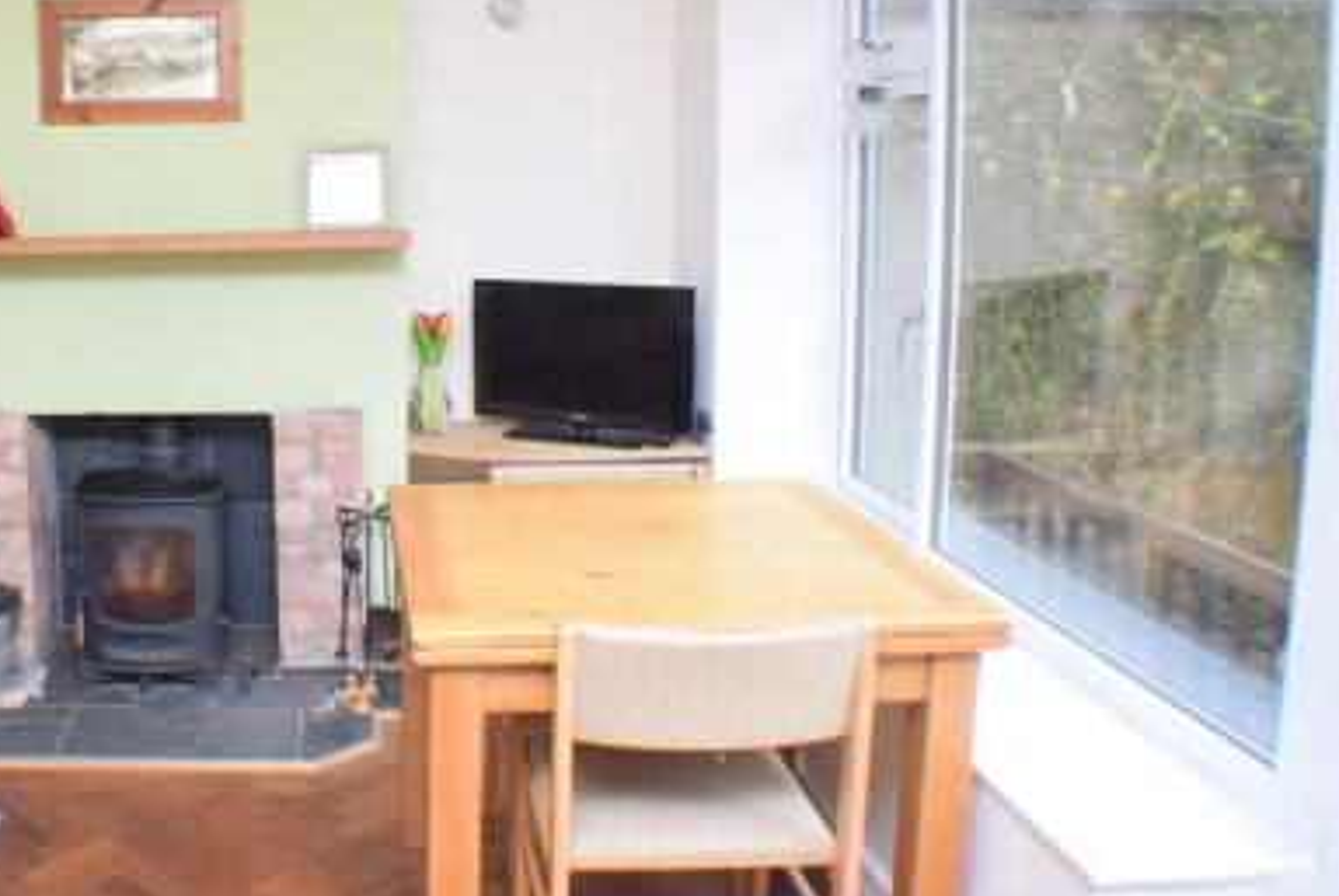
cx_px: 277
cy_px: 298
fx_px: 1713
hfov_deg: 41.0
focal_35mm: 46
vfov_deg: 29.1
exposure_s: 1/60
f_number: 4
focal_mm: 18
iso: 800
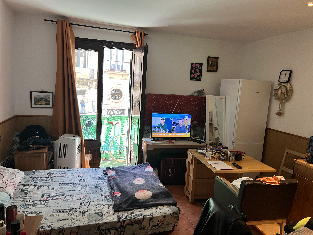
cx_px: 156
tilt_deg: -6.2
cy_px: 118
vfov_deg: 53.1
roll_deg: -2.9
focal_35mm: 26
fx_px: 235
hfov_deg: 67.3
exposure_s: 1/50
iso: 64
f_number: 1.5
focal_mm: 5.7
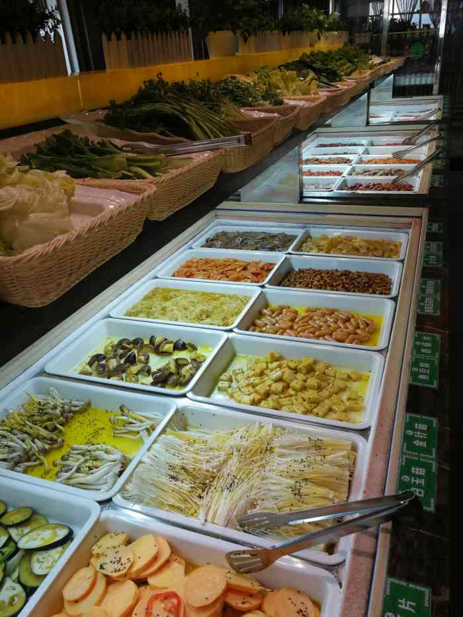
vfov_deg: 65.3
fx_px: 481
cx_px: 232
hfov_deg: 51.4
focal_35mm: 27
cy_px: 308
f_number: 2.2
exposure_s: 1/50
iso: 100
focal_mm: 3.95
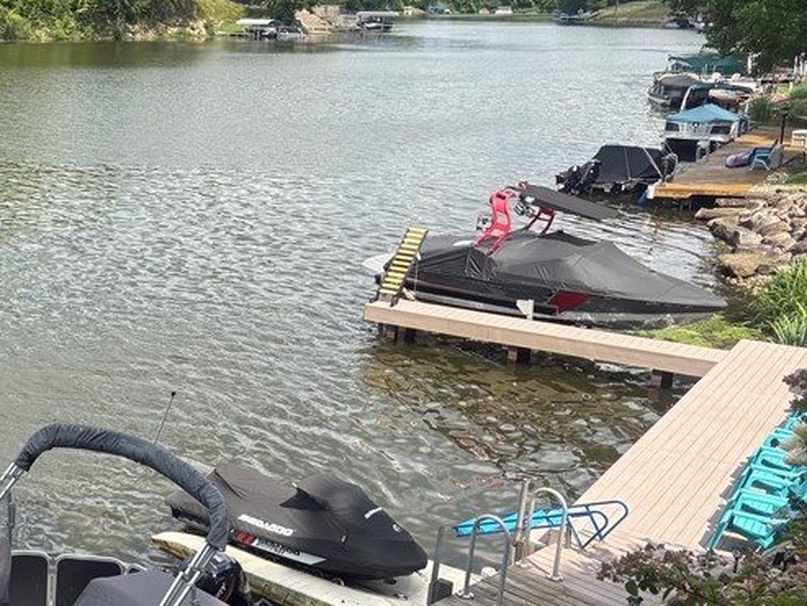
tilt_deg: -15.2
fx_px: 1259
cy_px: 344
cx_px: -29
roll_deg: -0.3
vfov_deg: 27.0
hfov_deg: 32.3
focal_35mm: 54
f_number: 1.6
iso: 50
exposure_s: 1/1901
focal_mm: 5.96
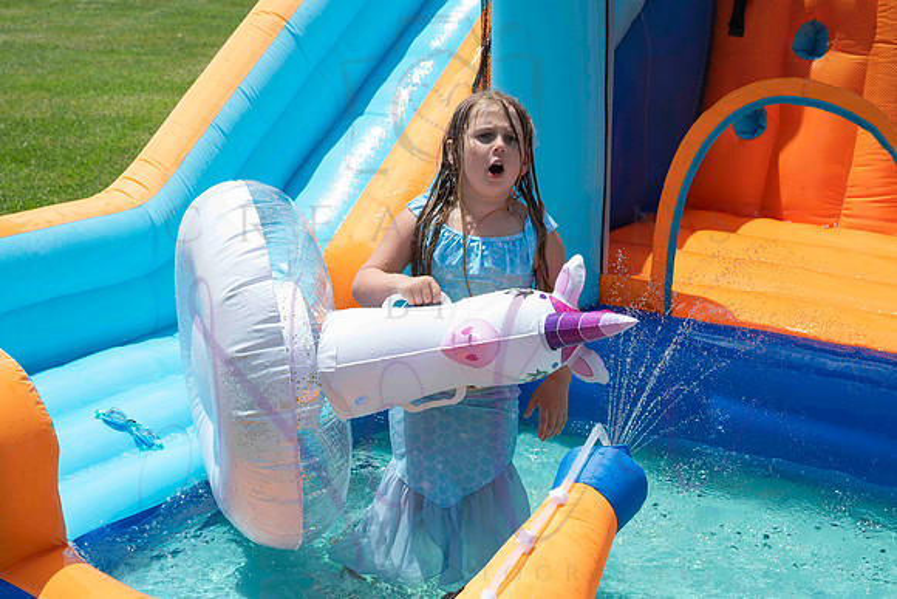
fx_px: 1685
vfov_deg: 20.1
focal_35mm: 68
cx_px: 470
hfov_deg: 29.8
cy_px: 285
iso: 400
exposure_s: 1/800
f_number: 10
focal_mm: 63
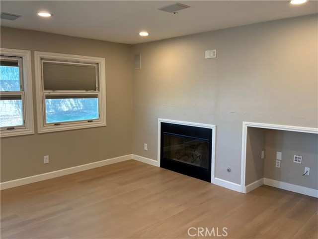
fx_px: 257
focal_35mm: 28
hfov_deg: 63.4
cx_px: 159
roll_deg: -0.5
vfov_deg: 49.7
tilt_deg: -5.9
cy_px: 120
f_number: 1.8
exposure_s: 1/60
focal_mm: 3
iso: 80
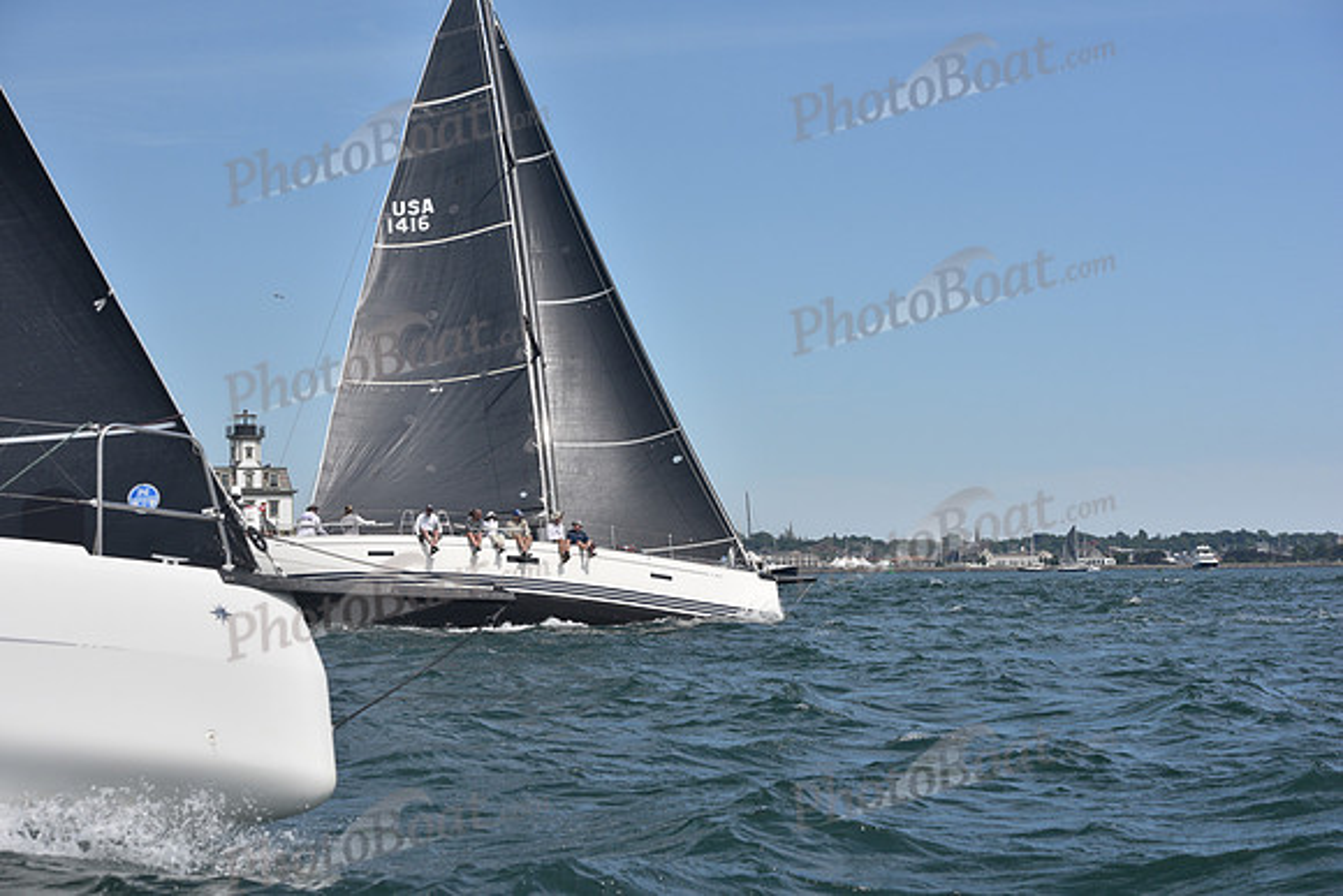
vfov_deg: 19.5
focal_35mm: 70
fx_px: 2612
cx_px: 672
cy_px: 448
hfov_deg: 28.8
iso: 320
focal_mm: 70
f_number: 8
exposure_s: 1/800
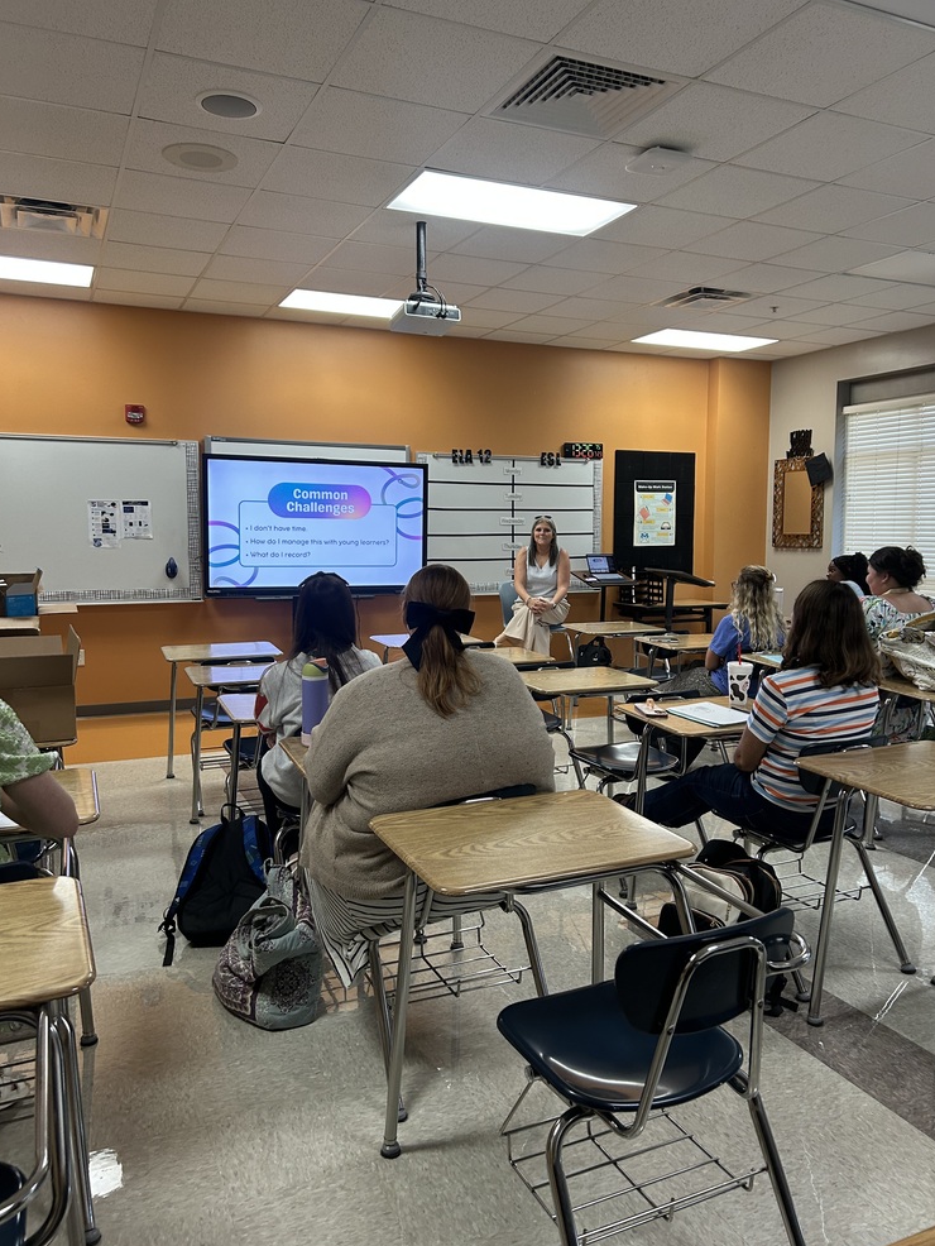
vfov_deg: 65.3
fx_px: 972
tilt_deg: -7.0
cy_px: 607
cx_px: 476
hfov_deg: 51.4
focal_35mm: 27
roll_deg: +0.5
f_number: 1.5
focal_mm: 5.7
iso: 125
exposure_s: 1/120
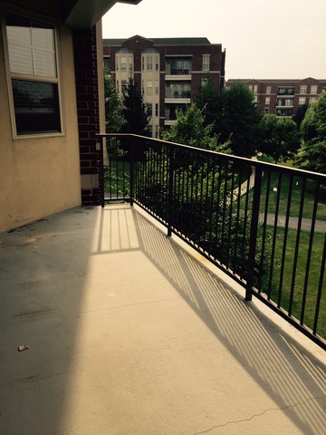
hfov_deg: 48.2
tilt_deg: -15.5
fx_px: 364
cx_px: 163
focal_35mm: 29
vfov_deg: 61.7
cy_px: 218
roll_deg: -1.2
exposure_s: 1/1041
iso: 32
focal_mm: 4.15
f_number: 2.2
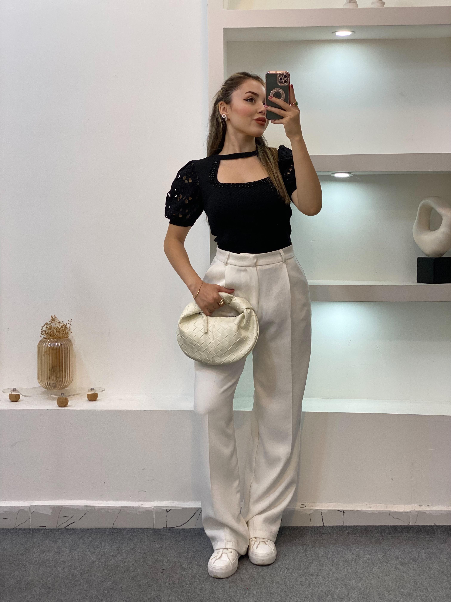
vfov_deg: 36.8
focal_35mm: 52
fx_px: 903
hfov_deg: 28.0
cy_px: 301
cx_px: 226
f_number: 2
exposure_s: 1/100
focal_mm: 6
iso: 64
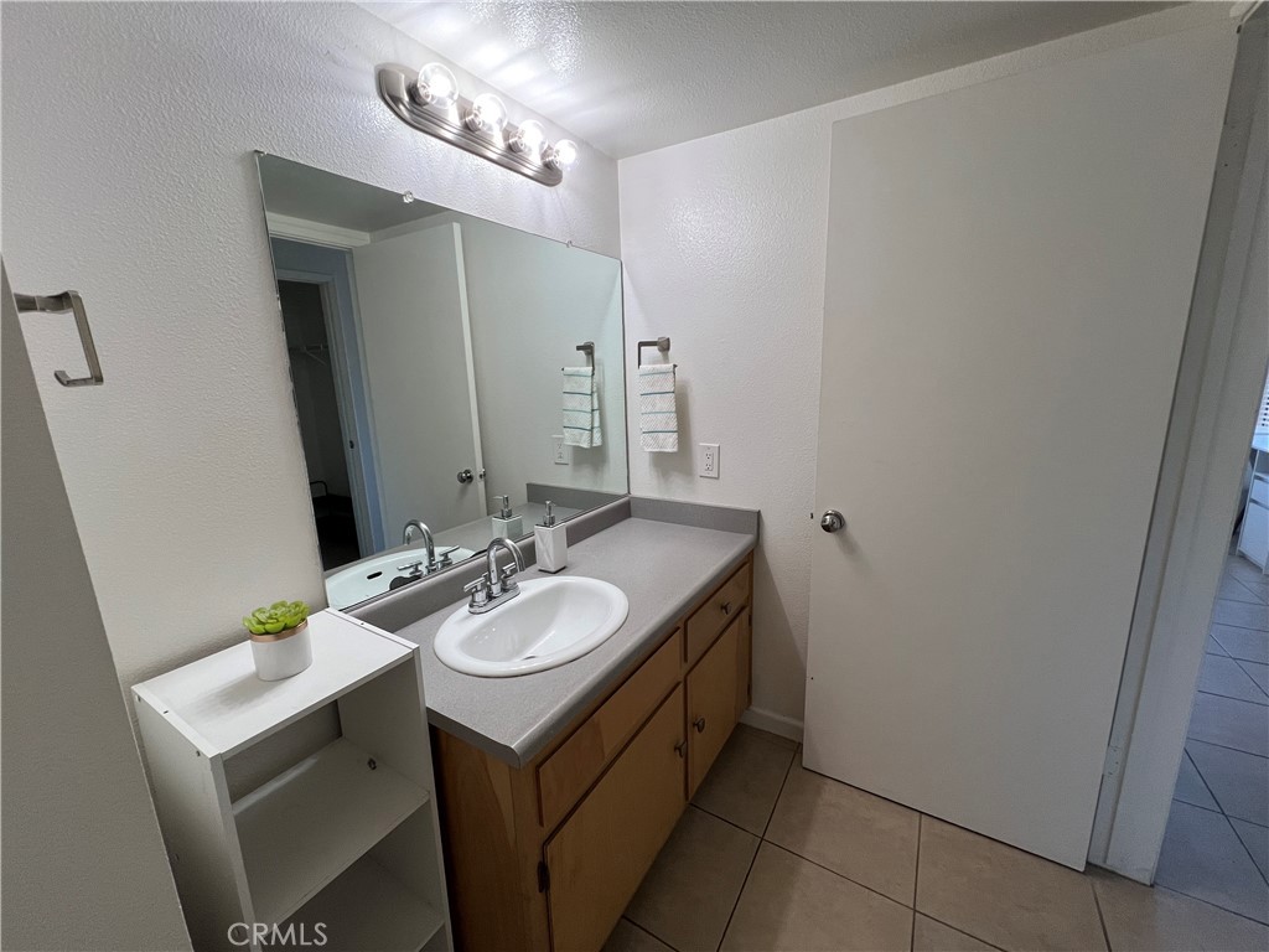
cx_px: 634
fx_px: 477
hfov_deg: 106.2
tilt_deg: -11.4
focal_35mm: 13
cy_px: 476
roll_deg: +1.7
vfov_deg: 89.9
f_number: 1.8
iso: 125
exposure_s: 1/120
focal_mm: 1.57
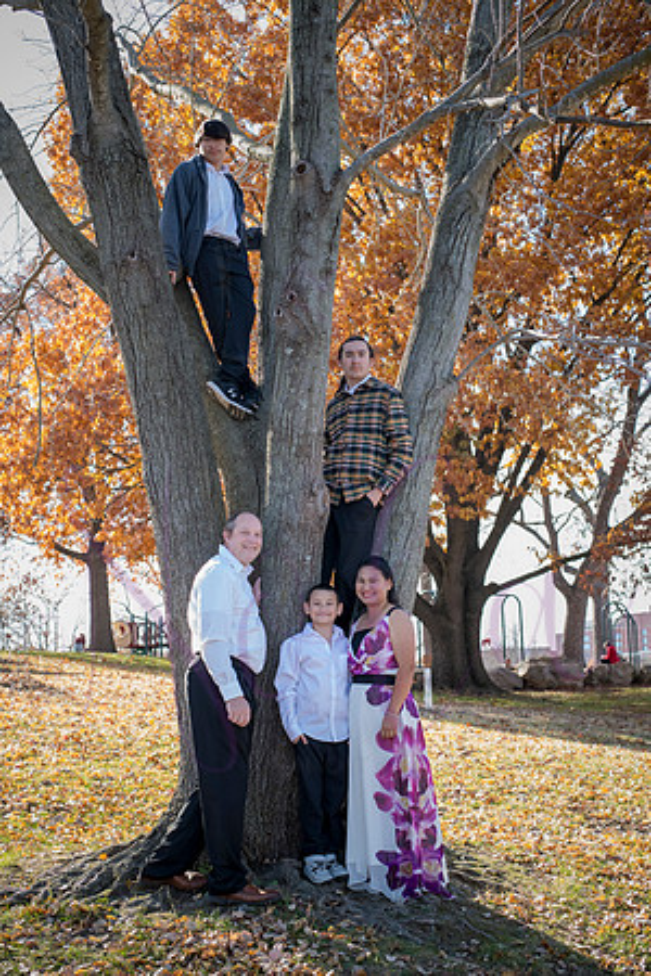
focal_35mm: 50
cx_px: 326
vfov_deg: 39.6
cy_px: 488
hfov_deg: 27.0
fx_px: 1356
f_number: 5
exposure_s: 1/200
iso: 400
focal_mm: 50
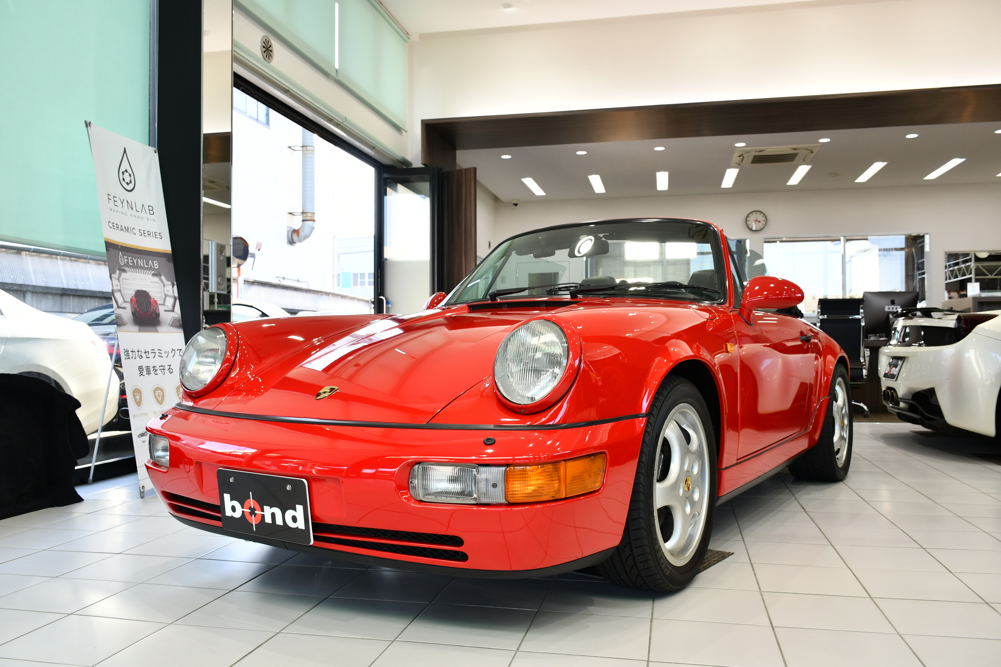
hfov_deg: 61.9
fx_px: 834
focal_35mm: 30
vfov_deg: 43.6
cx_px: 500
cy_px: 334
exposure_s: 1/100
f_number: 5
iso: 250
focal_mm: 20
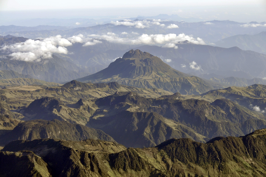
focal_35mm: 98
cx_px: 133
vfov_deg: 14.0
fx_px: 720
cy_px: 88
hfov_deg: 20.9
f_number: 9
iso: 200
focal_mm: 65
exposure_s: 1/320
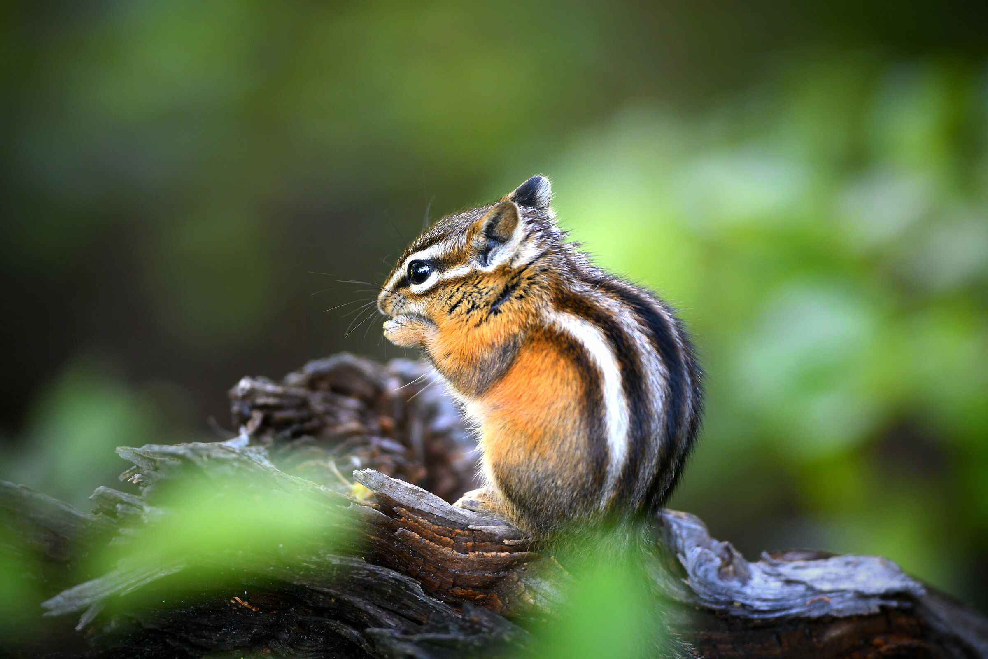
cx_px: 494
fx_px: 12349
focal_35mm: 450
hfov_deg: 4.6
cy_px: 330
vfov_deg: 3.1
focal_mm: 300
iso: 1250
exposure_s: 1/400
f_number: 4
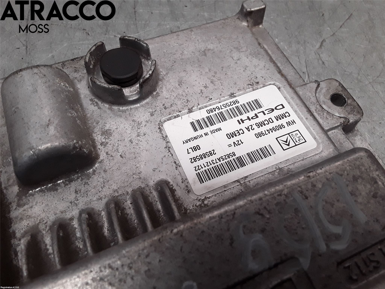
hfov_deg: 63.4
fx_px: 311
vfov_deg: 49.7
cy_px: 144
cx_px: 192
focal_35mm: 28
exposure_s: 1/183
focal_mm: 2.91
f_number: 1.9
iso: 100
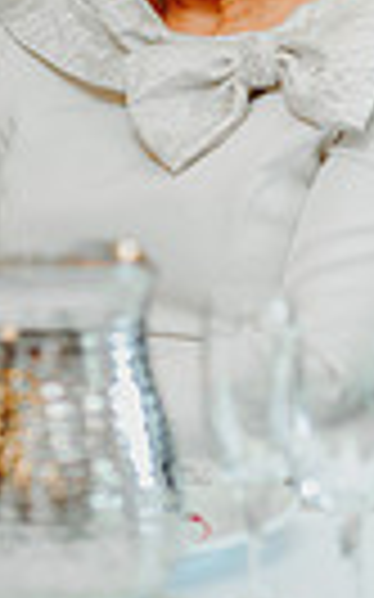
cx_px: 203
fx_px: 4800
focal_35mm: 294
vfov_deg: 7.1
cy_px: -166
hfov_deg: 4.5
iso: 1600
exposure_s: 1/200
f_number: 2
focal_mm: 85
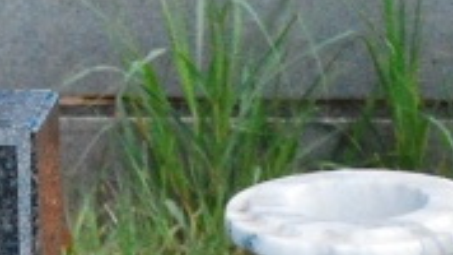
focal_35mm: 499
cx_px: -346
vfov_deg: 2.4
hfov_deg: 4.3
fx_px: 5992
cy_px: 414
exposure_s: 1/1600
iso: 1600
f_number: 5.6
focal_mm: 55
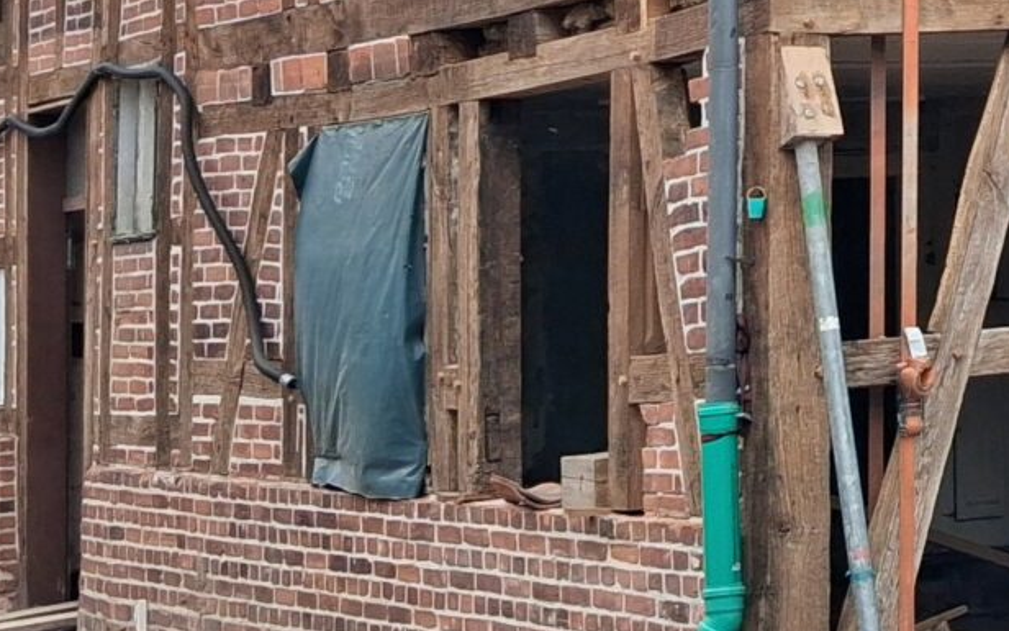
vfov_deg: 10.6
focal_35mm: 119
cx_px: 1450
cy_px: -297
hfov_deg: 16.2
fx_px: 3272
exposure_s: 1/229
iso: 25
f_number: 1.8
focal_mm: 4
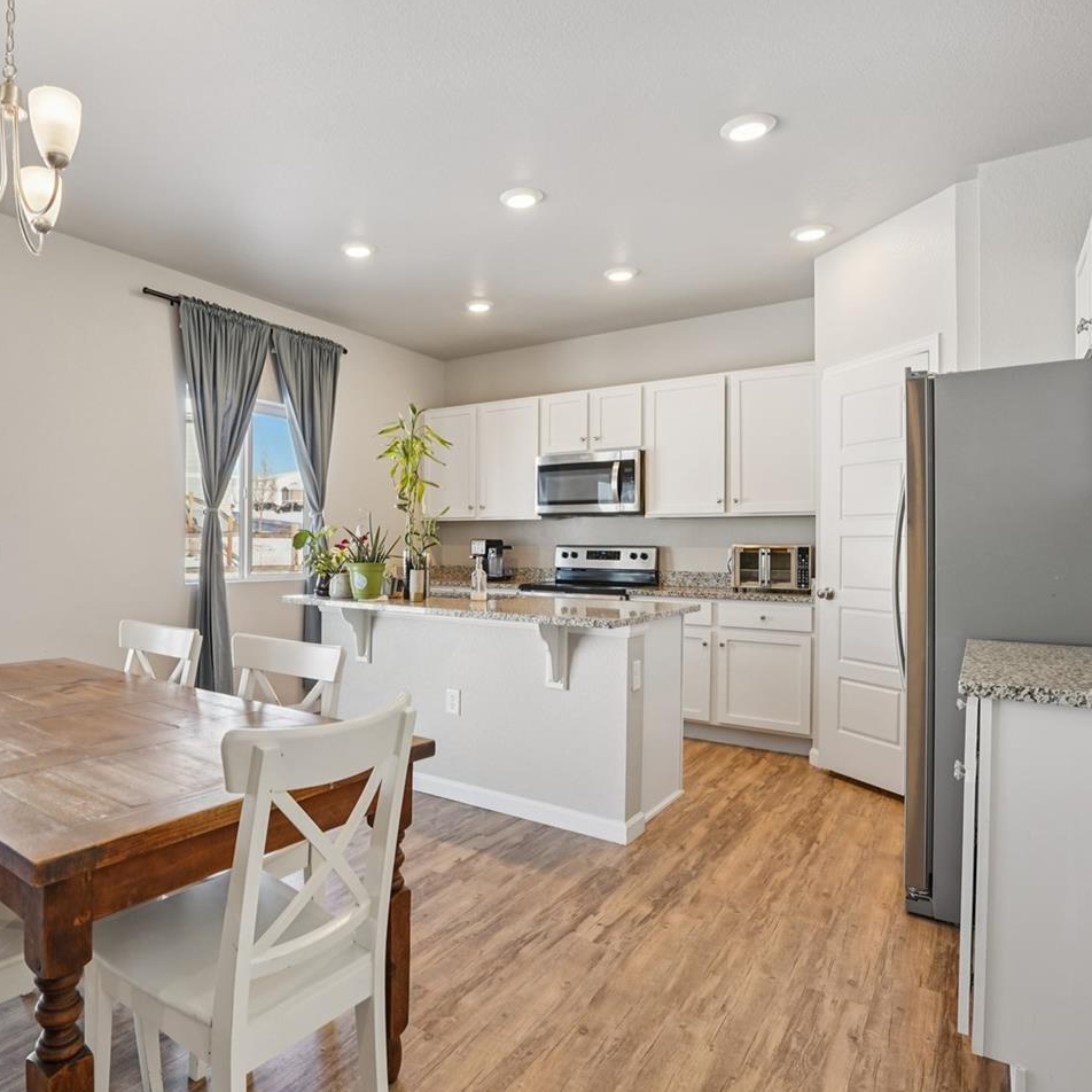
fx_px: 714
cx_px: 368
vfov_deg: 74.8
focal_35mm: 20
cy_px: 561
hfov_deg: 72.7
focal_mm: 14
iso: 250
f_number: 8
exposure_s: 1/30
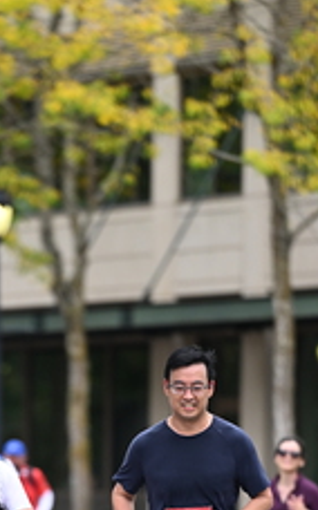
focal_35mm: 492
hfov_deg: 2.7
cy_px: 470
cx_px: 64
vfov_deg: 4.3
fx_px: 6840
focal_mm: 200
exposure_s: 1/2000
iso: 640
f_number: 2.8
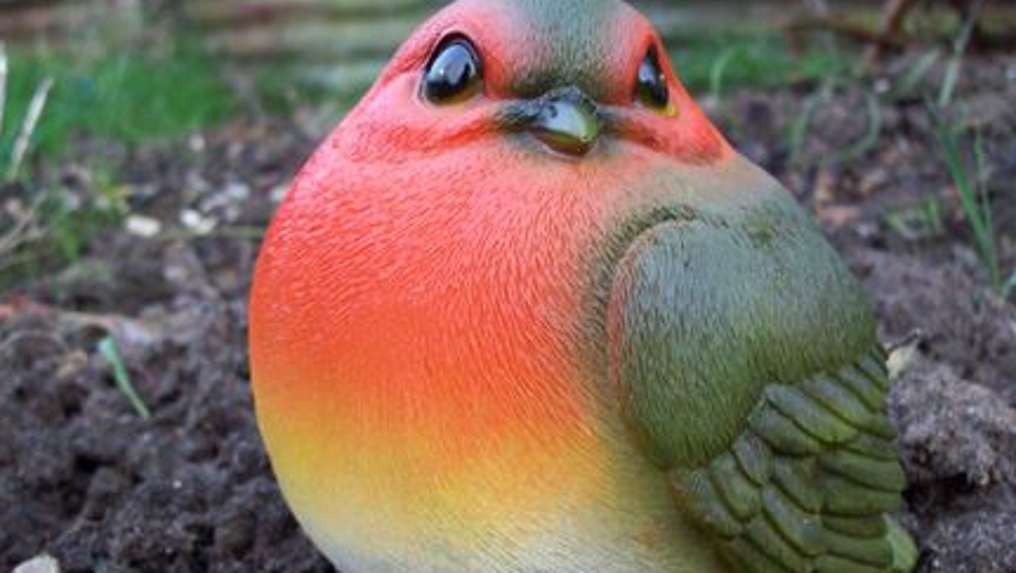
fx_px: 1348
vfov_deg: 24.0
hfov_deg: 41.3
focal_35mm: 50
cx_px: 512
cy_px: 316
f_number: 3
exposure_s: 1/19.2
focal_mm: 7.6
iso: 160
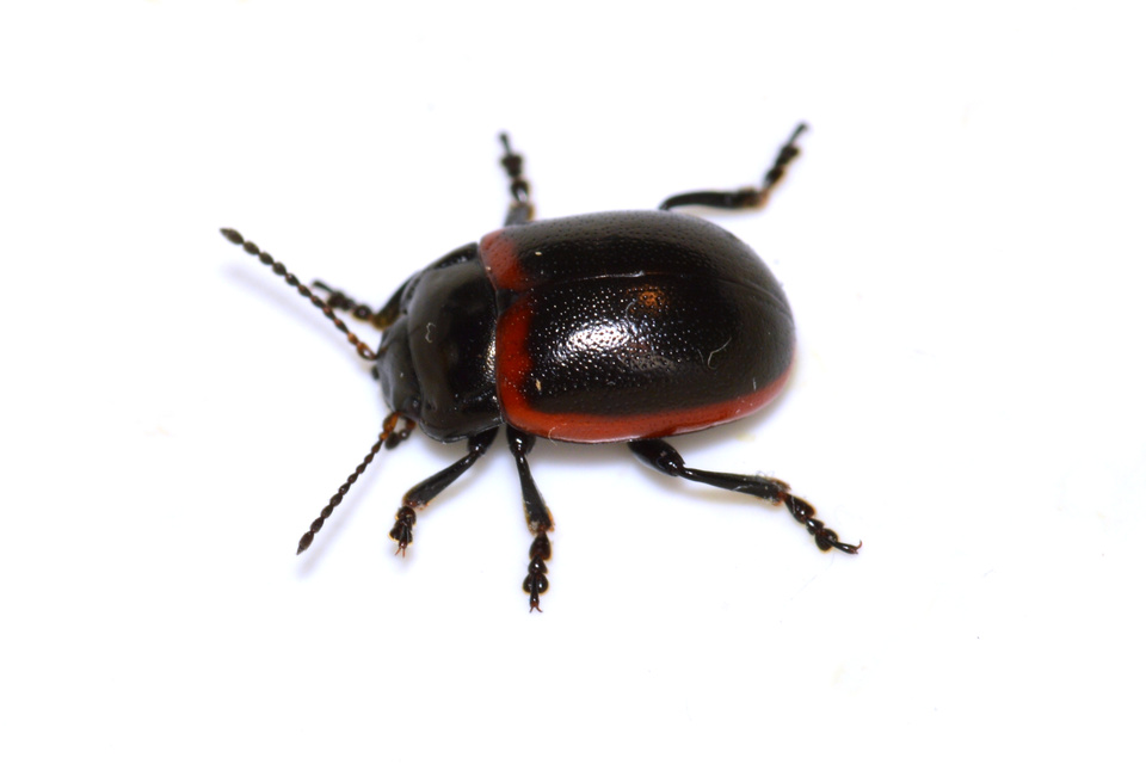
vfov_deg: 9.1
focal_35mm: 150
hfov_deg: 13.7
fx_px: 4775
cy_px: 382
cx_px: 573
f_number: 20
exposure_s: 1/200
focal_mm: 100
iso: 100
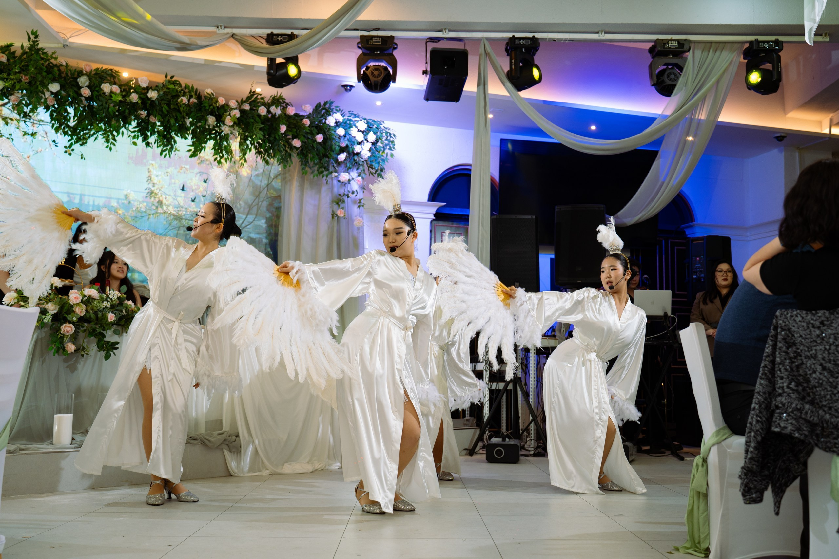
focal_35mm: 37
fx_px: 854
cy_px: 280
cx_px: 420
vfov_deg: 36.3
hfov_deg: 52.3
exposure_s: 1/200
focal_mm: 34
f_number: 3.2
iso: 800
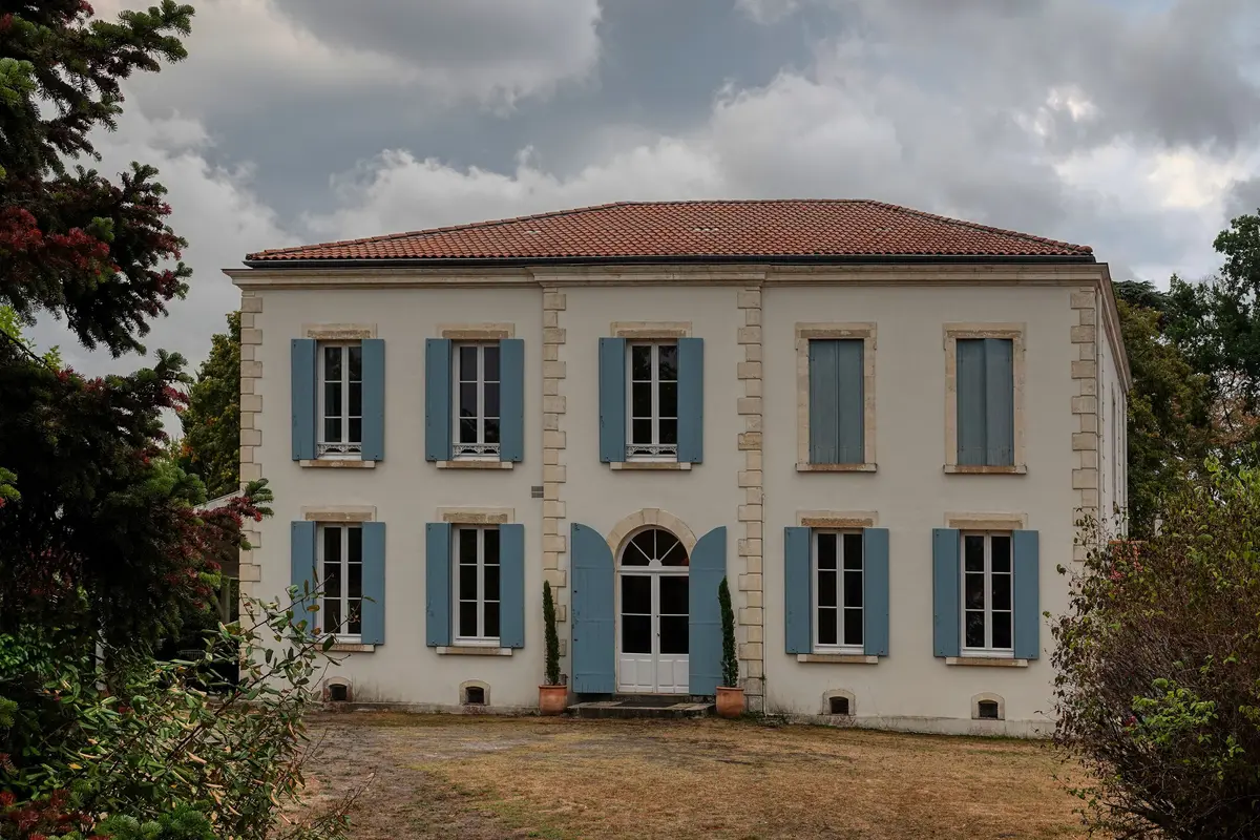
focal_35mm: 44
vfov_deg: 30.5
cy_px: 420
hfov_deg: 44.5
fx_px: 1540
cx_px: 630
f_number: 4
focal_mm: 16.3
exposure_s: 1/500
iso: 200
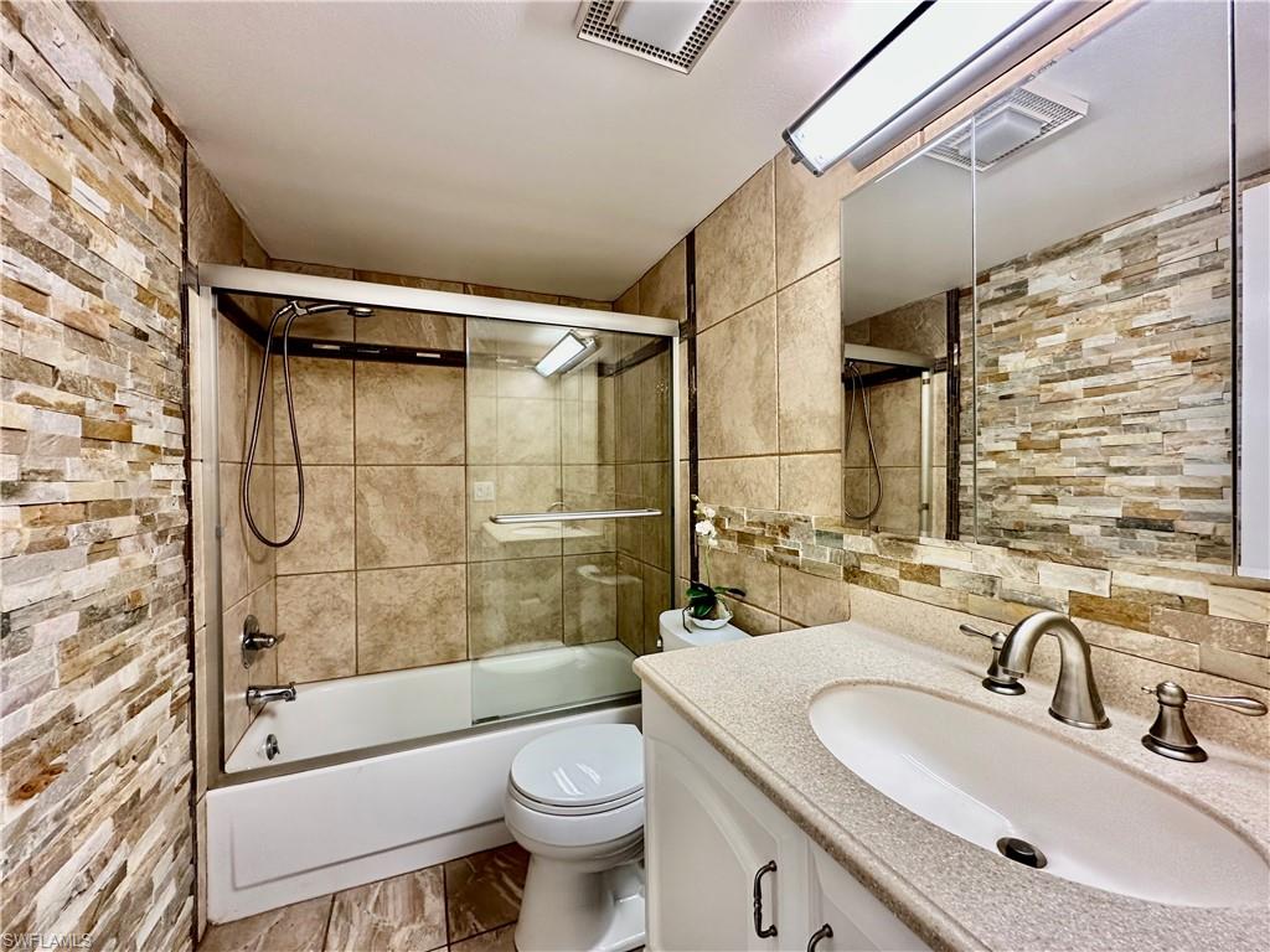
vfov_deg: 85.7
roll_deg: +0.7
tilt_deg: -0.1
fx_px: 514
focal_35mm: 14
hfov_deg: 102.1
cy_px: 476
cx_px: 635
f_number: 2.2
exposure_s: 1/60
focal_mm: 2.22
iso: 200
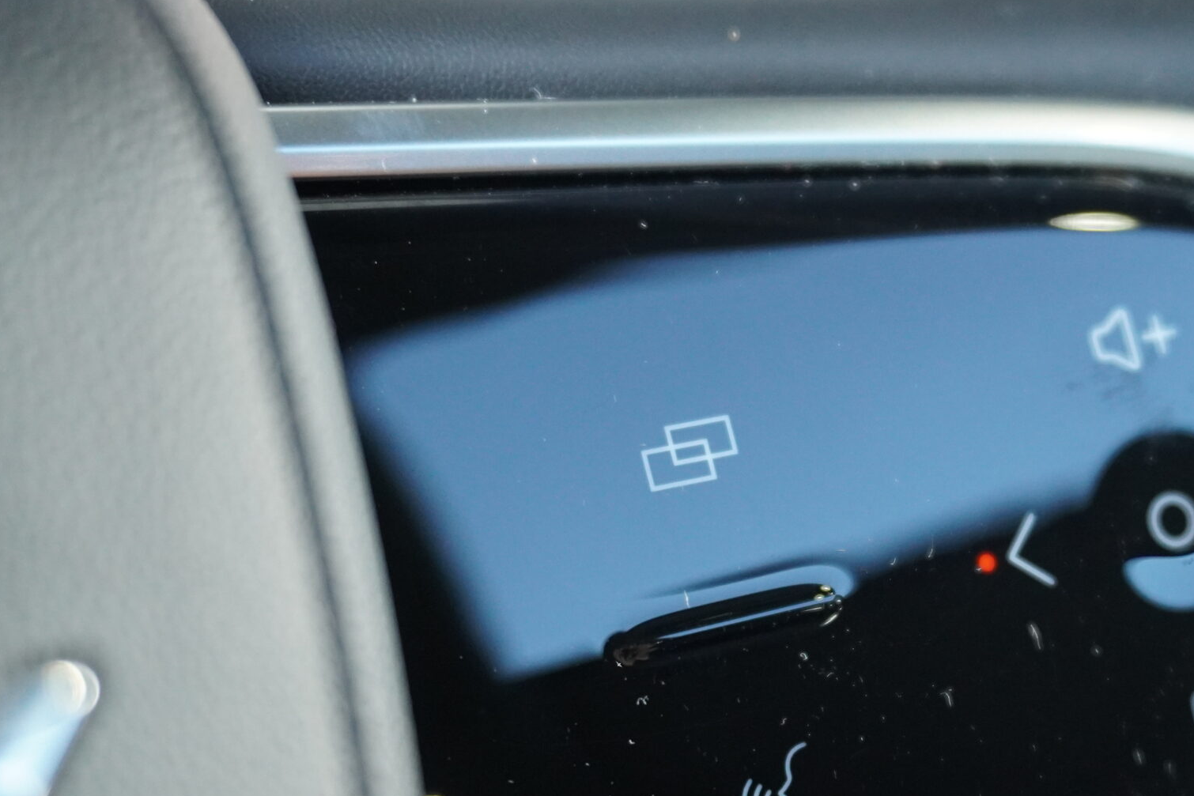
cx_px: 855
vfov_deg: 17.3
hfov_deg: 25.5
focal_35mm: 79
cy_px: 545
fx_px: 2615
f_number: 5
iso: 2000
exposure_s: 1/60
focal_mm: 31
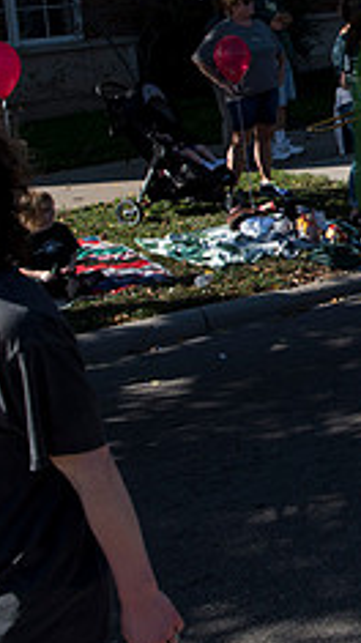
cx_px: 561
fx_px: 1056
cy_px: 157
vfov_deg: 33.2
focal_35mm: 62
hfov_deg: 17.3
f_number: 4.5
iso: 250
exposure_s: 1/1600
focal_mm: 24
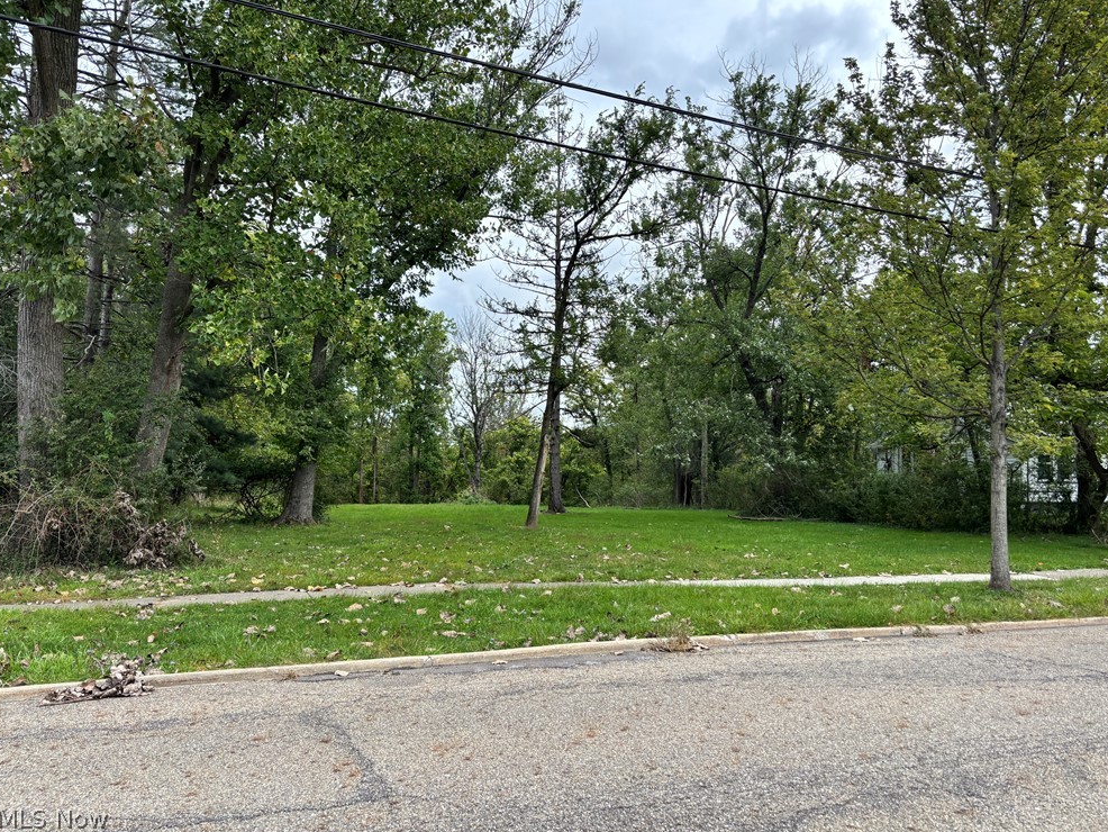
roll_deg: -0.5
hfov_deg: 65.3
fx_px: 864
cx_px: 565
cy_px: 405
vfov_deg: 51.4
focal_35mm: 27
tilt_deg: +3.9
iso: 50
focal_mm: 5.96
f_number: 1.6
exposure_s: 1/1007
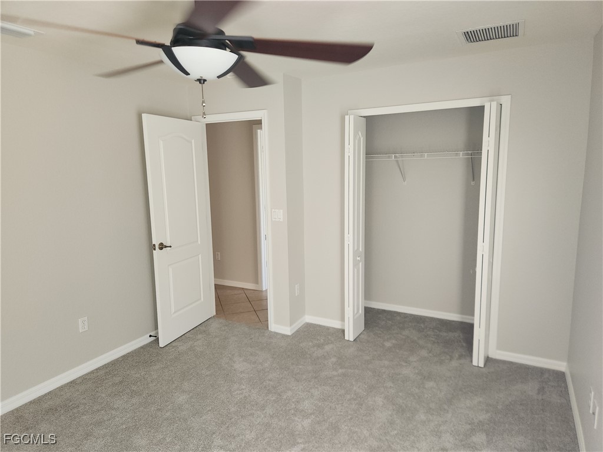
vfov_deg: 58.9
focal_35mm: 23
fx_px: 401
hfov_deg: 73.9
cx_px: 302
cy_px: 226
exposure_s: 1/60
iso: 80
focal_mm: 5.4
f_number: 1.8
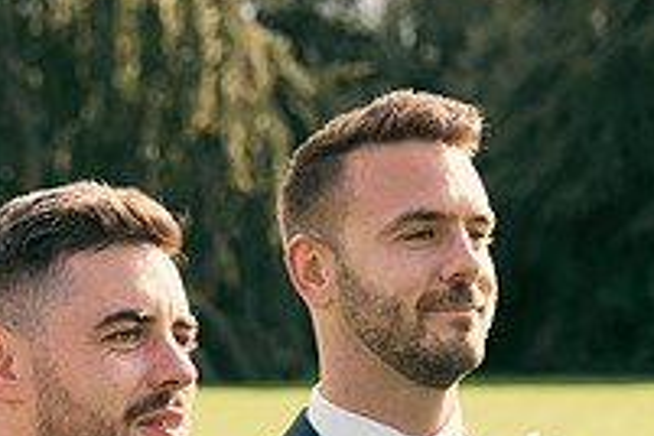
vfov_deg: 7.6
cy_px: 584
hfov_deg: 11.3
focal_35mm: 179
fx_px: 3252
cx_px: -78
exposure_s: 1/320
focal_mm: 62
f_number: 5
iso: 200
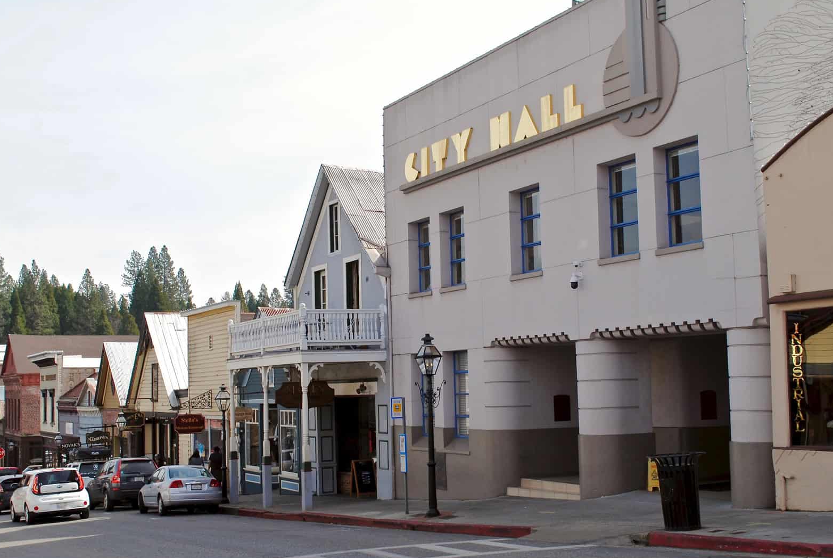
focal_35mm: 46
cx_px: 405
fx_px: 1066
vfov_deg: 29.3
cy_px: 299
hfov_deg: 42.7
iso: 100
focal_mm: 24
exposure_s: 1/200
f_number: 7.1
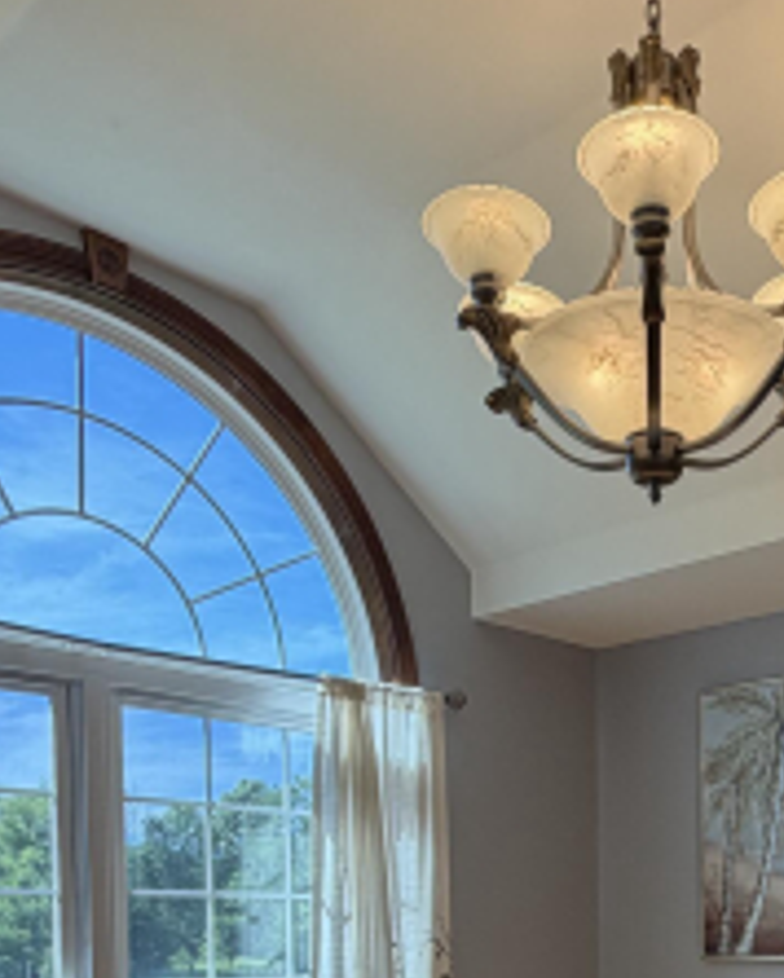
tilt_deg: -2.5
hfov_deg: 35.5
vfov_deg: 39.5
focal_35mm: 41
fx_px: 1188
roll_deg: +0.3
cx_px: 614
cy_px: 978
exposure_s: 1/221
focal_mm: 2.22
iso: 40
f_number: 2.2
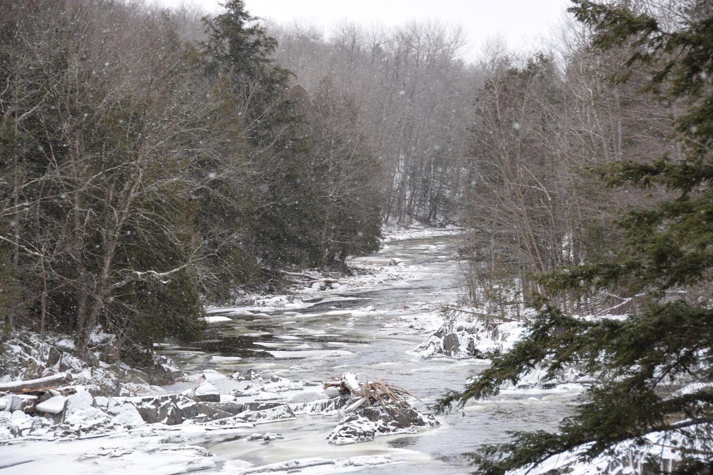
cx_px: 356
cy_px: 238
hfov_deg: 17.1
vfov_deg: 11.4
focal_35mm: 120
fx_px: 2376
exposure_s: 1/200
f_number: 7.1
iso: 400
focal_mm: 80
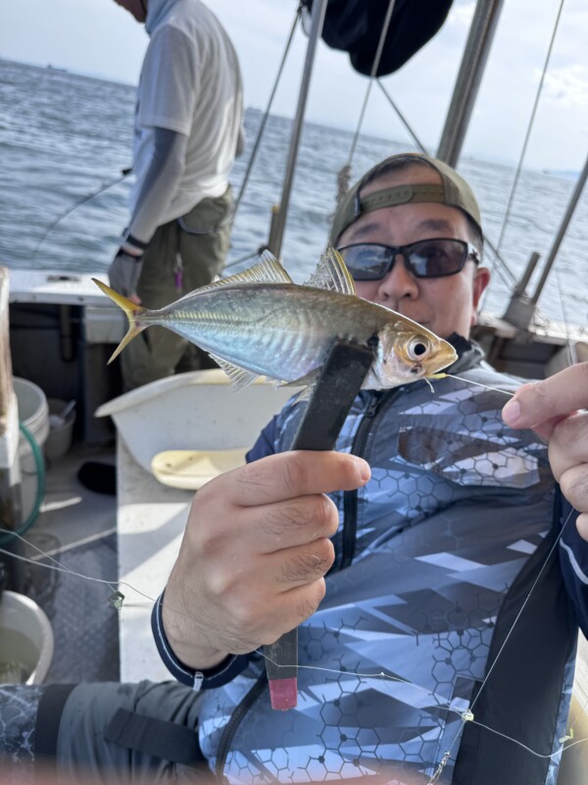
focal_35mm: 24
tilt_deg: -24.6
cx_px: 294
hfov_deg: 56.8
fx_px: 544
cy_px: 392
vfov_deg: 71.6
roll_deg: -12.8
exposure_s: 1/1238
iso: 80
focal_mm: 6.76
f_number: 1.78
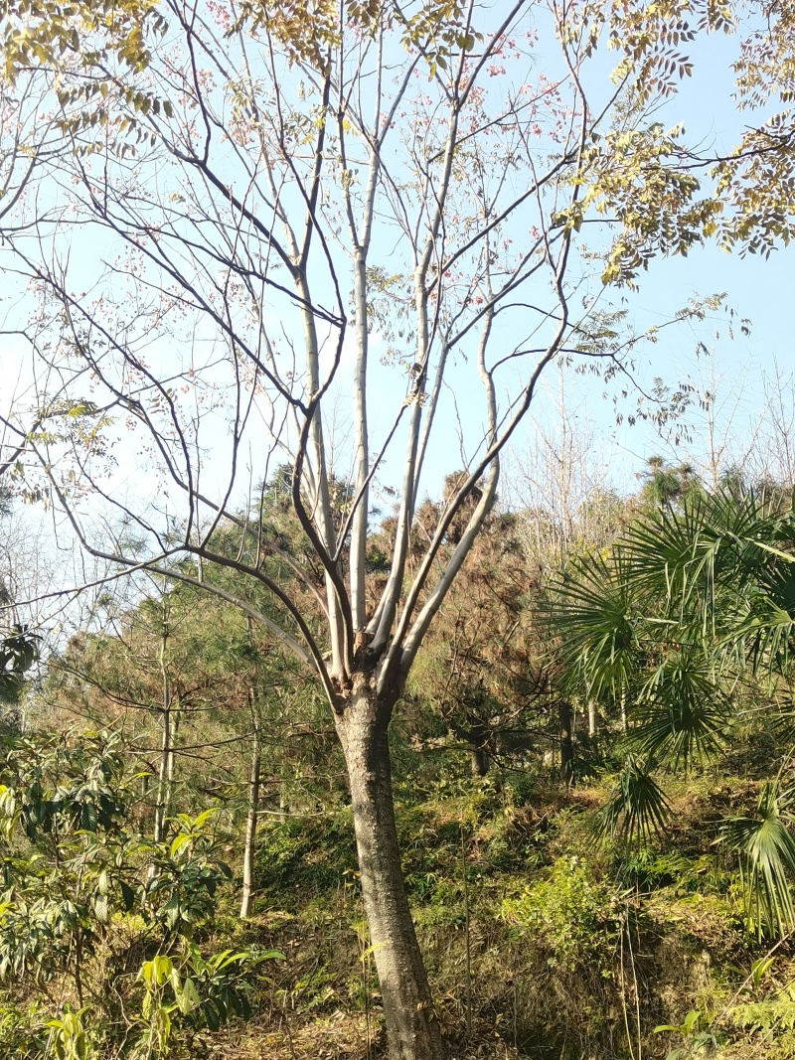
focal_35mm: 43
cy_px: 530
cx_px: 398
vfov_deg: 43.9
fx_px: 1317
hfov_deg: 33.6
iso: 50
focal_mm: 4.94
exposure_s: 1/304
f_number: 1.9
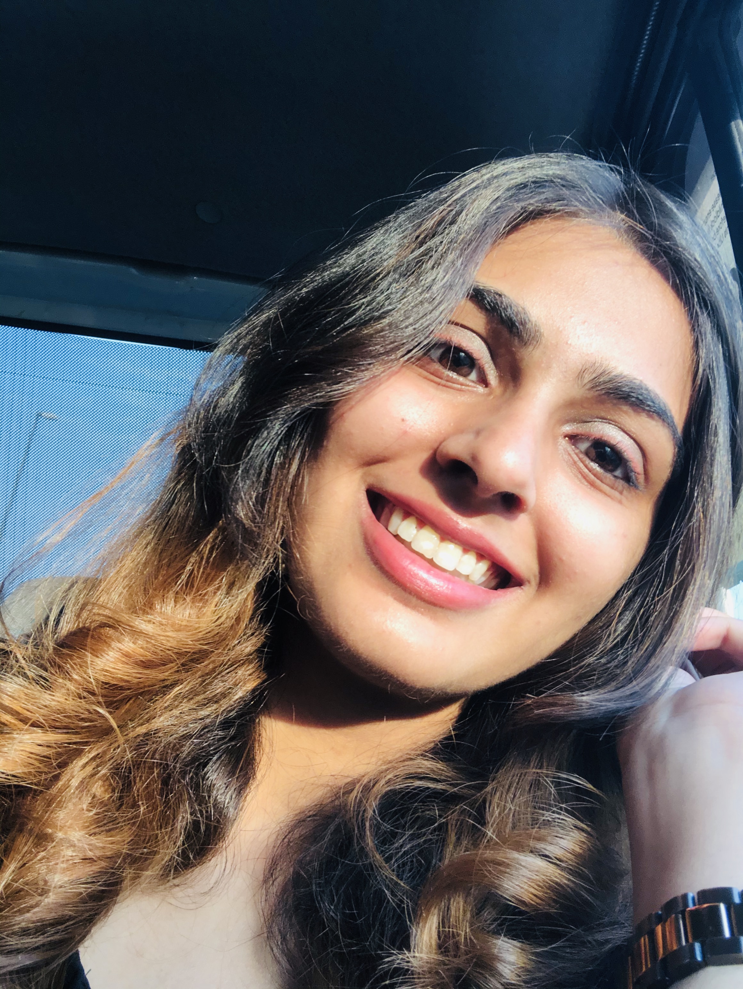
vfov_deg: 56.8
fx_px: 915
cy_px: 494
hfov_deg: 44.2
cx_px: 372
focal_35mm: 32
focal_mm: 2.87
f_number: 2.2
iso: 20
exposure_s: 1/120
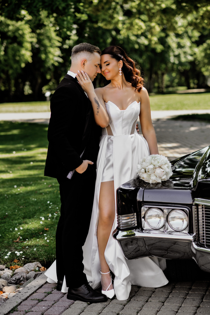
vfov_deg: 23.9
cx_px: 105
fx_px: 744
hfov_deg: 16.1
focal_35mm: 85
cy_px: 158
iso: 250
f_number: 3.2
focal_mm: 85
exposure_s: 1/1000
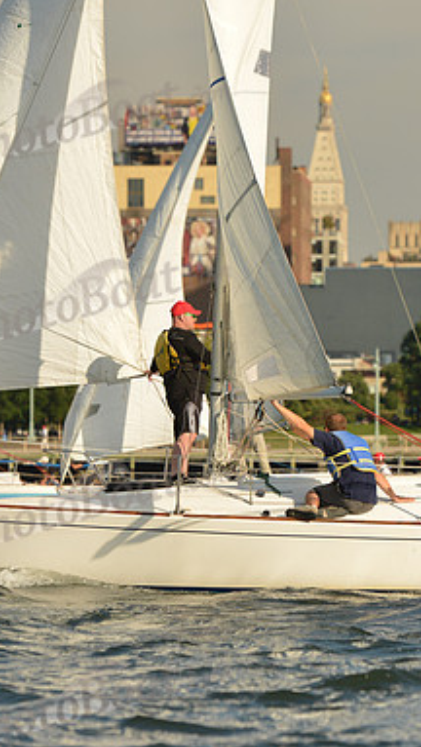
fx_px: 4239
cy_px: 374
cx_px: 333
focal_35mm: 214
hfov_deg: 5.7
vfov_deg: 10.1
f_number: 5.6
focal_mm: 135
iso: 400
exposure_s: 1/1250
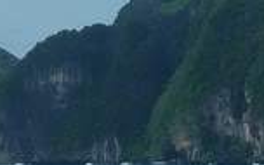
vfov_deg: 4.0
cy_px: -92
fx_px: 2331
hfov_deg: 6.5
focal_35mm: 324
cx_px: 162
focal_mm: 7.9
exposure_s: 1/640
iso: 80
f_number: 5.6
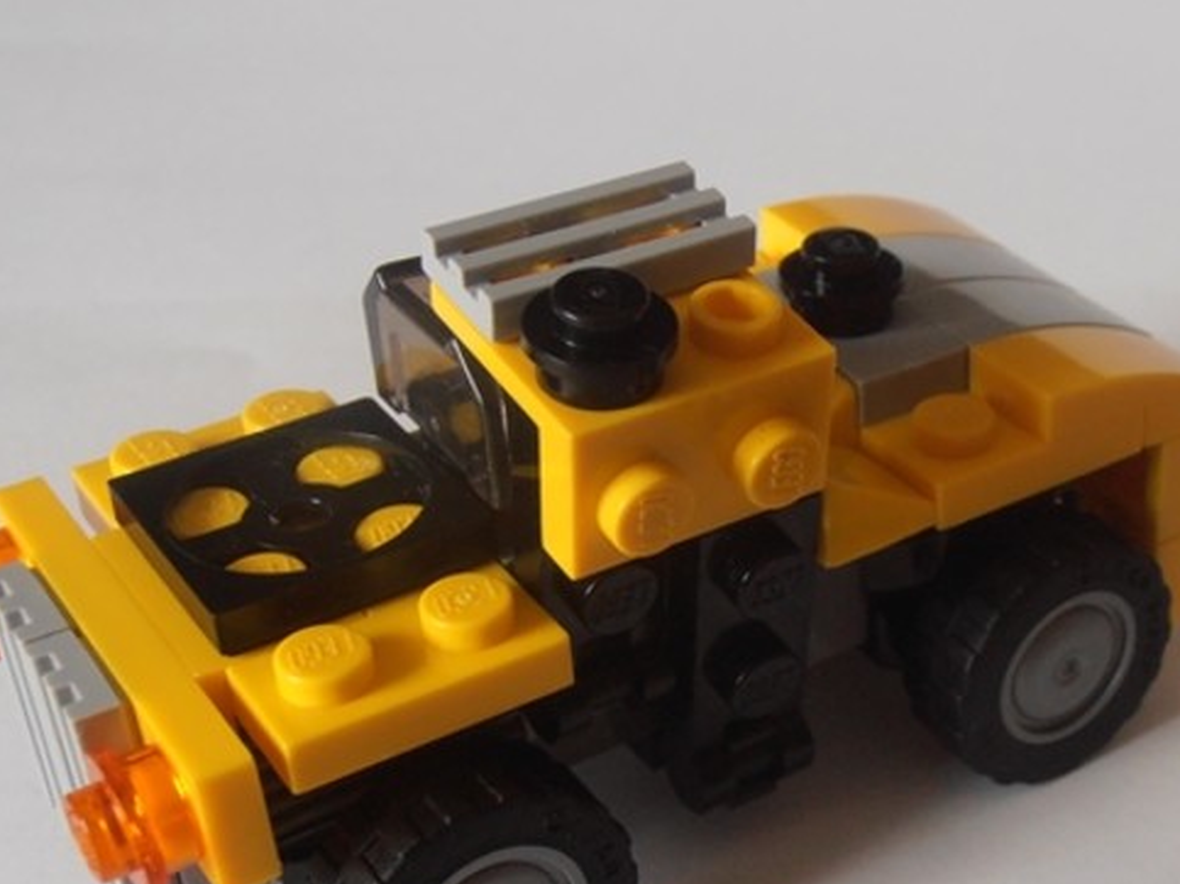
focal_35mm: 69
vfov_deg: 21.2
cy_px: 641
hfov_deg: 27.4
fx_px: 2352
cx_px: 992
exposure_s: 1/20
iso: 125
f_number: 3.9
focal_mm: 6.61
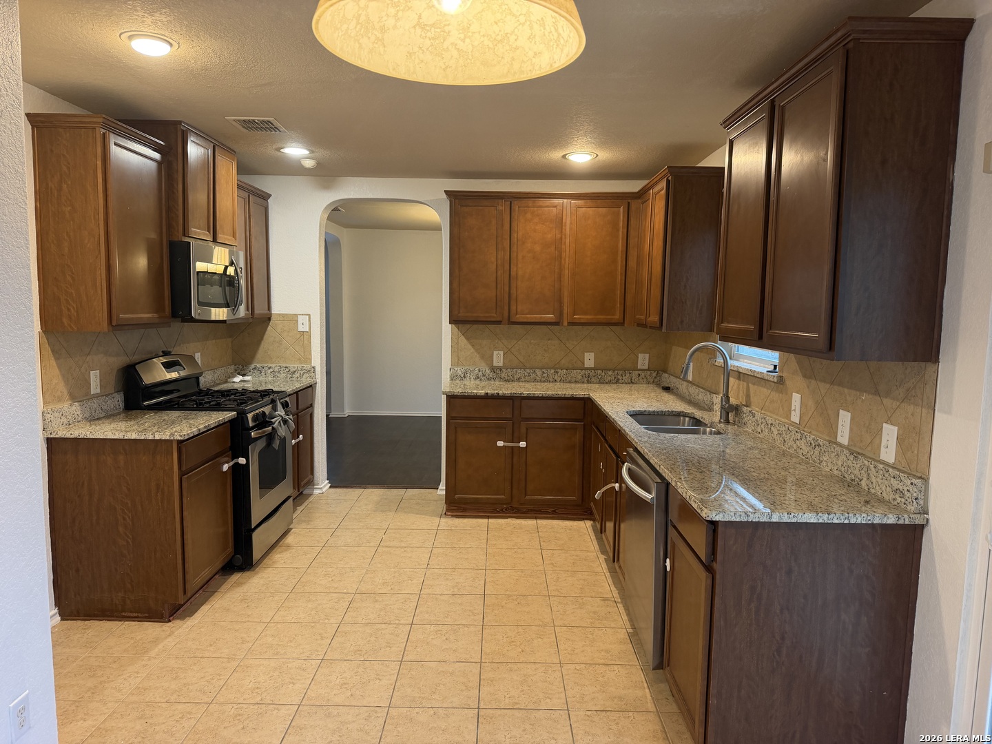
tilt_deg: -7.0
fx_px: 688
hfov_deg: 71.6
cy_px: 372
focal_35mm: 24
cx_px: 496
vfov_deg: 56.8
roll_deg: +0.3
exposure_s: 1/60
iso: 200
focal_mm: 6.76
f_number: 1.78
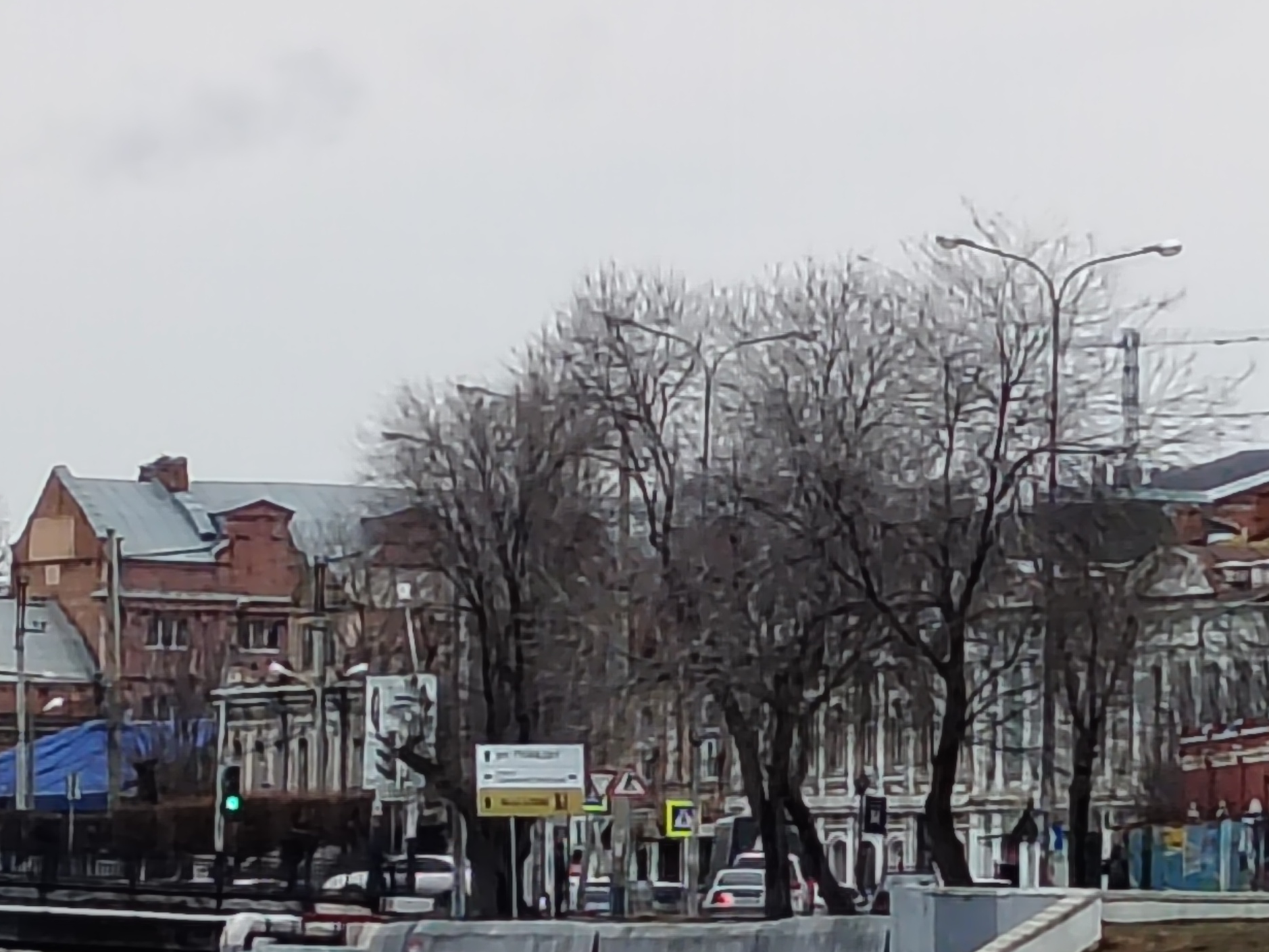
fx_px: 13819
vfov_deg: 3.9
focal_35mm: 377
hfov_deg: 5.3
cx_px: 1152
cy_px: 725
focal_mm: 5.25
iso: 100
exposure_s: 1/270
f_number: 1.75
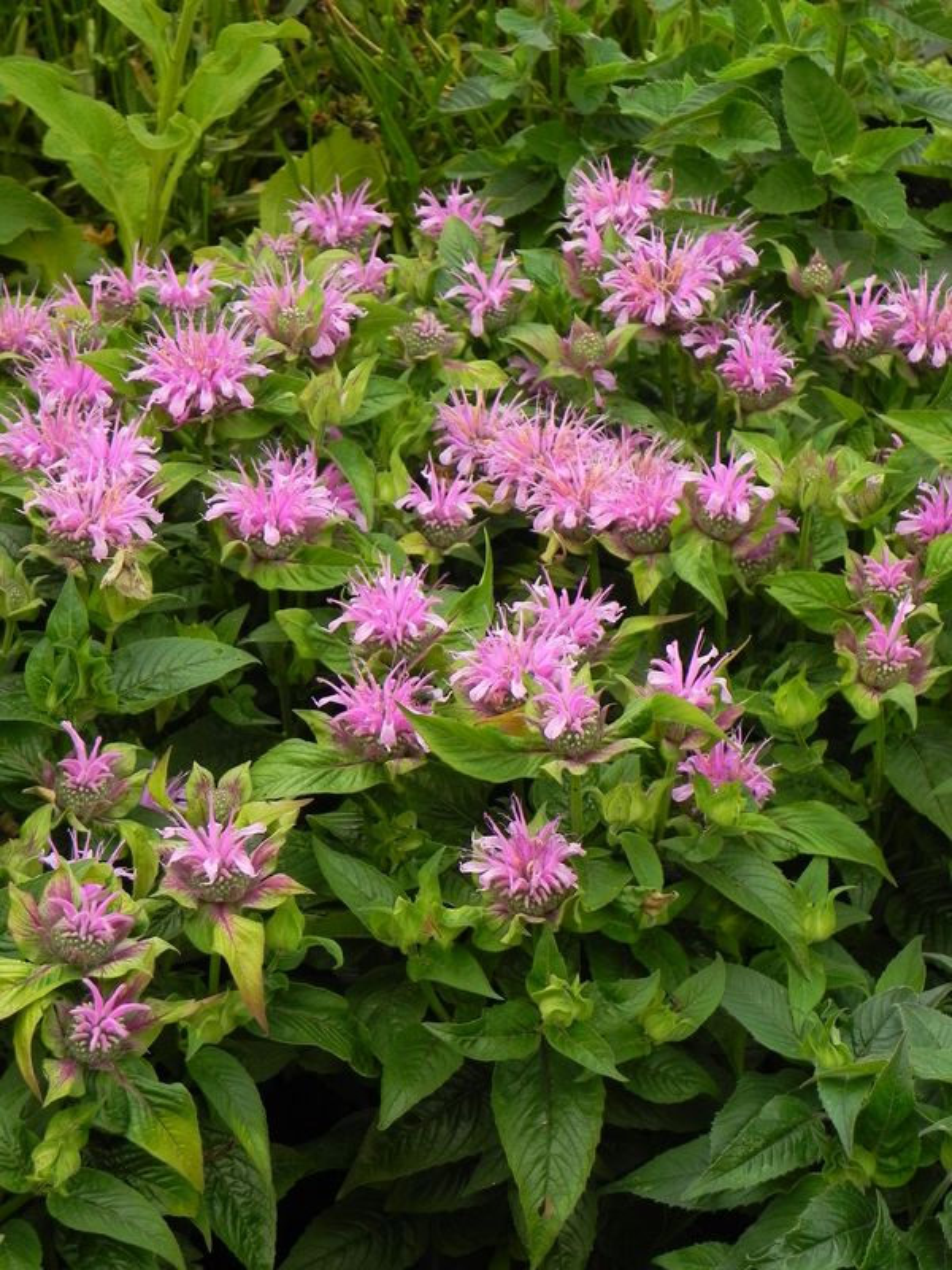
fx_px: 3850
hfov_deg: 14.1
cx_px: 476
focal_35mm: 105
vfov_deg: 18.7
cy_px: 635
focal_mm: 18.8
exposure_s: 1/320
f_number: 4.5
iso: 160
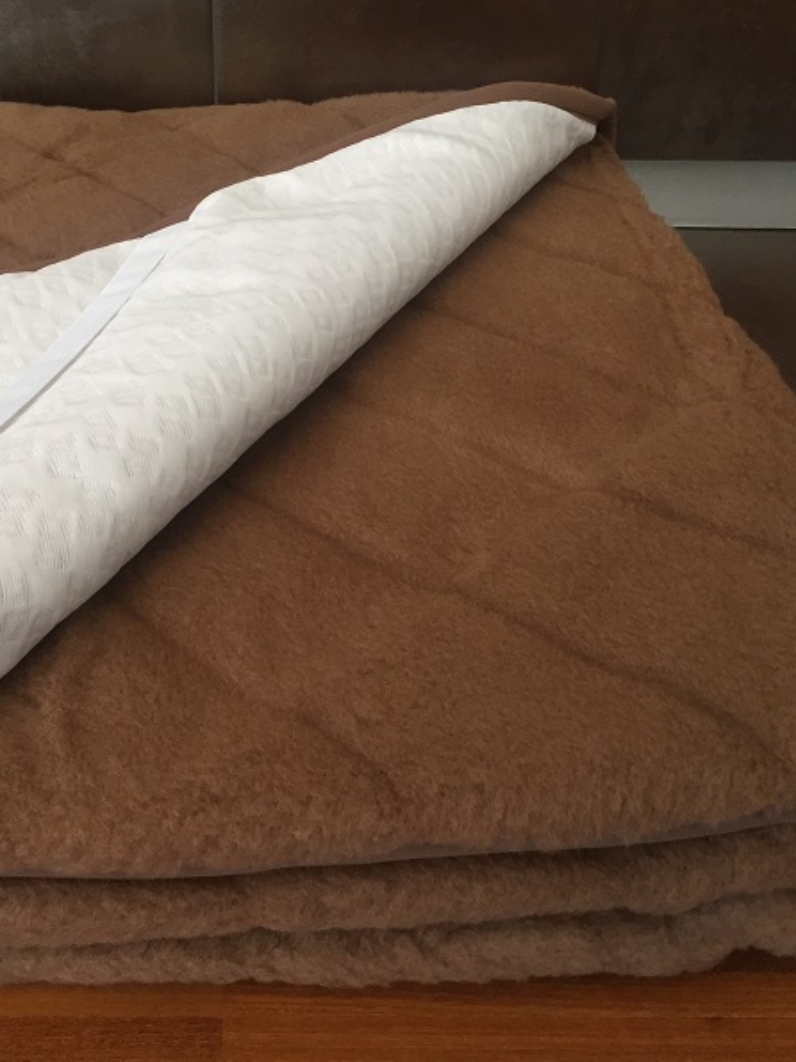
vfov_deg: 47.9
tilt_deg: -37.6
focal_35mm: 39
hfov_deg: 36.6
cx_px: 298
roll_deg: -1.3
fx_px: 1196
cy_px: 528
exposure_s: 1/33
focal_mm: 4.15
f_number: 2.2
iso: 50
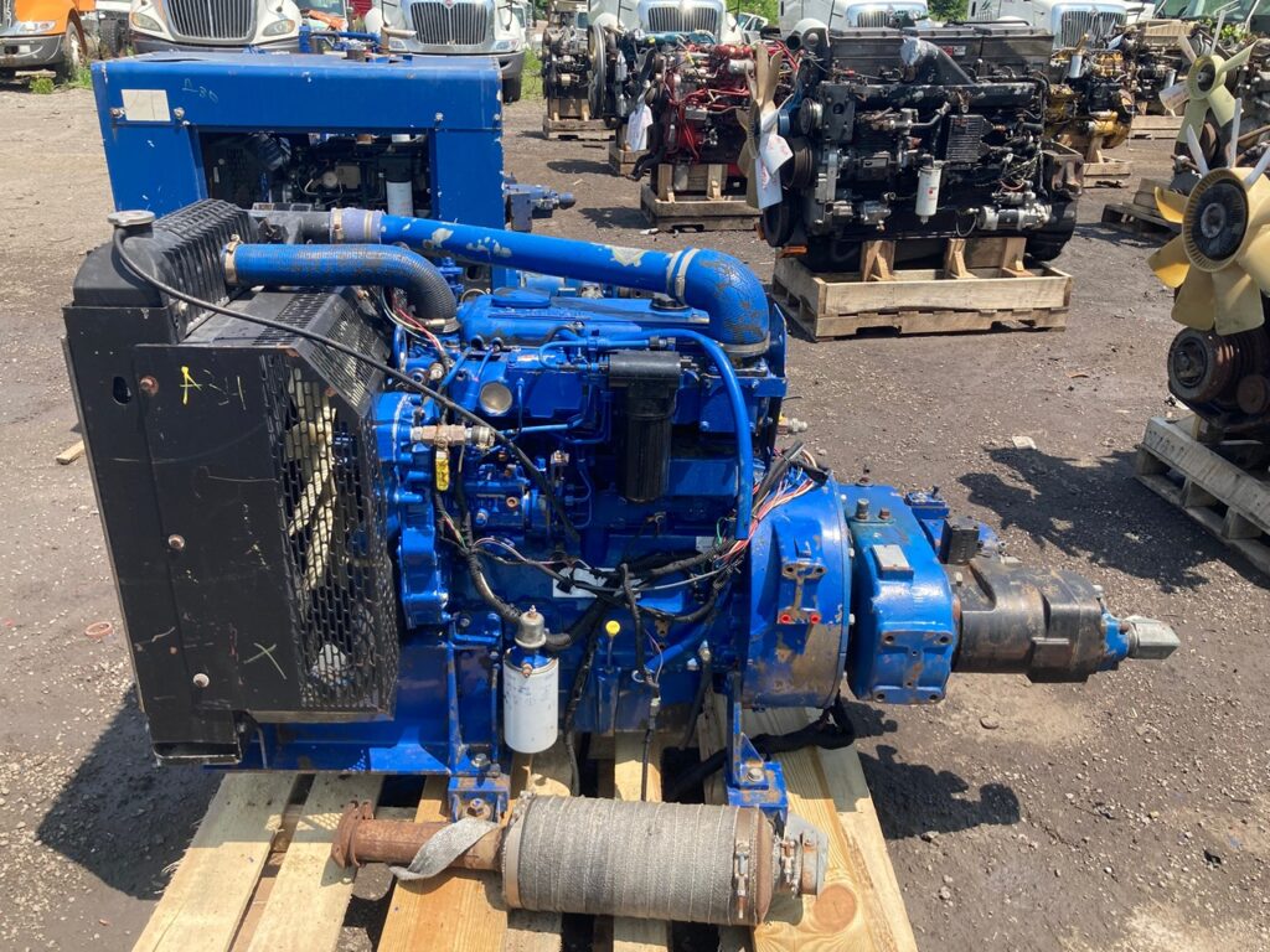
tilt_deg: -24.8
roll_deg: -0.8
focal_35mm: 28
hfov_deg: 63.4
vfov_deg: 49.7
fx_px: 1027
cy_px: 476
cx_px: 635
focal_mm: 3.99
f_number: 1.8
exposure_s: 1/738
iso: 20
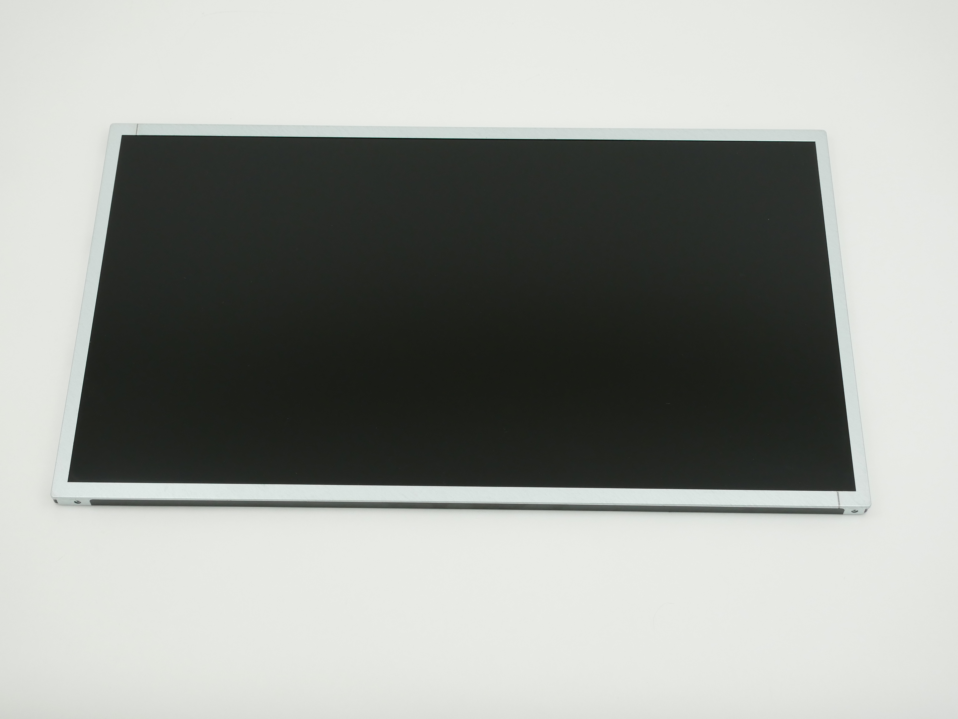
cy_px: 360
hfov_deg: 32.2
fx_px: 1661
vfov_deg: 24.4
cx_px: 479
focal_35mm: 60
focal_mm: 30
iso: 800
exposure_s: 1/200
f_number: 5.6
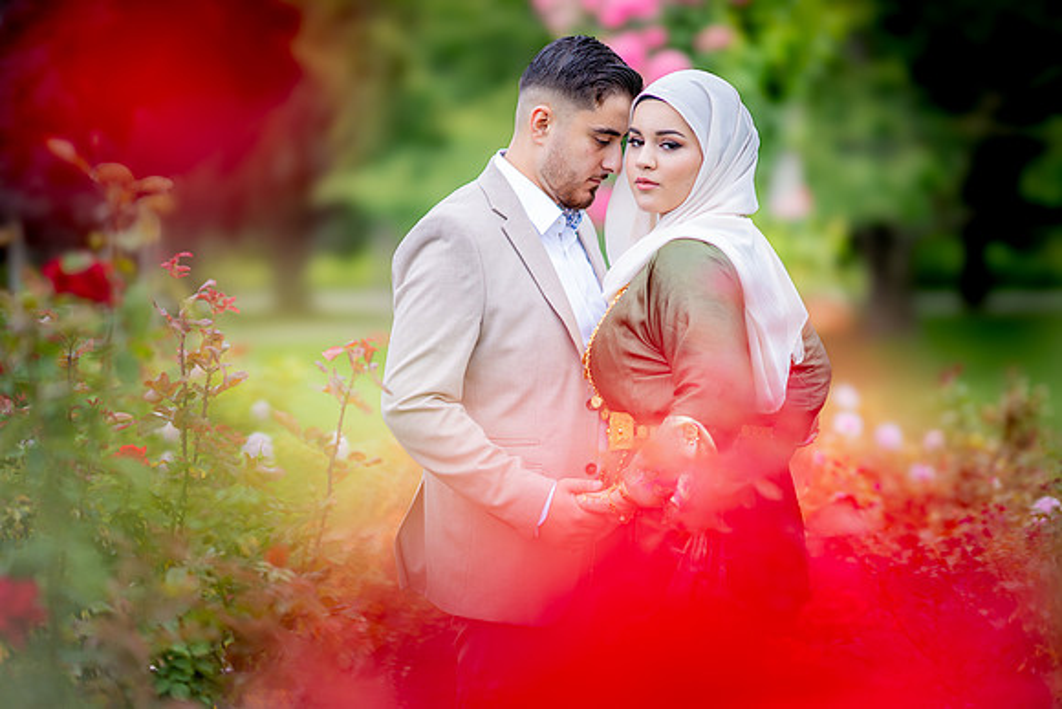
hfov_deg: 23.9
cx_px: 531
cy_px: 354
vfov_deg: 16.1
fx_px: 2508
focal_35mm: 85
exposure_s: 1/1600
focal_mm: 85
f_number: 1.4
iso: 100
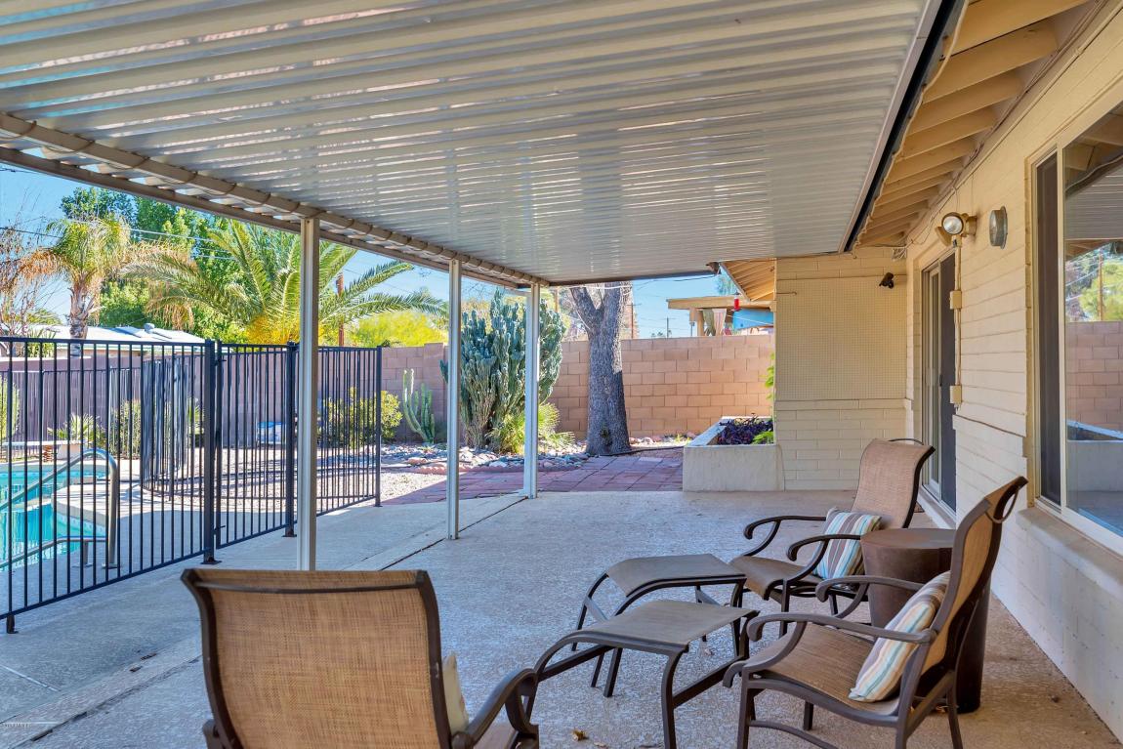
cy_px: 374
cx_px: 562
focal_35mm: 30
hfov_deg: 61.9
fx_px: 936
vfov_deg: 43.6
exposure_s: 1/125
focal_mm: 30
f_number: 5.6
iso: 200
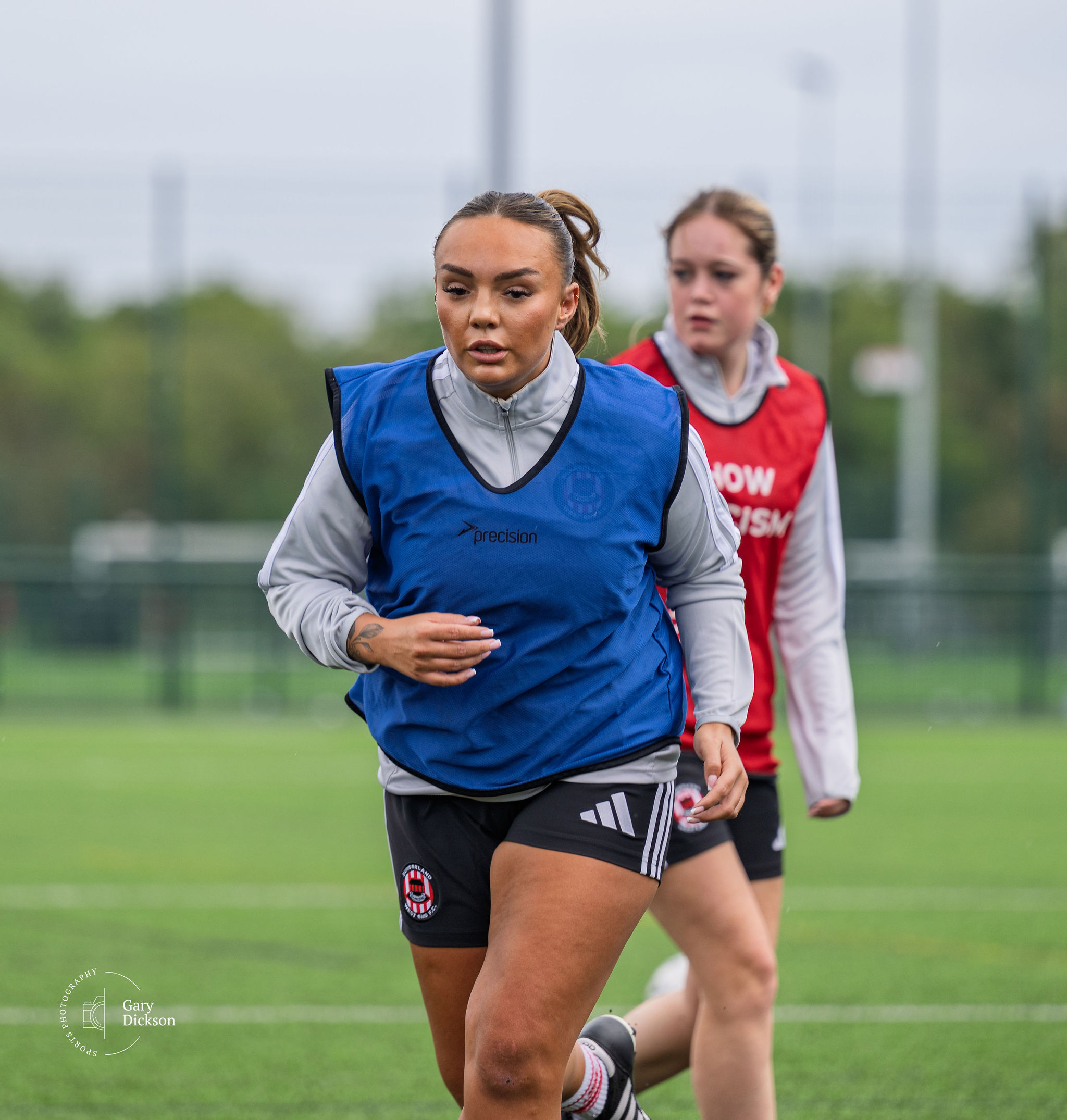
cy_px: 372
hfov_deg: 6.3
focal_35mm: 273
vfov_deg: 6.6
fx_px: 9750
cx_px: 509
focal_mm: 155
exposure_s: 1/800
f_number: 2.8
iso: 90
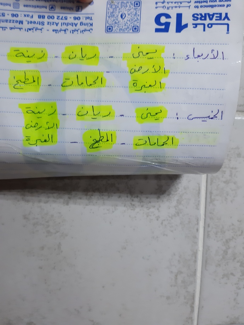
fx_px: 254
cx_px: 122
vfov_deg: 65.3
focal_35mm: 27
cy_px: 162
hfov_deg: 51.4
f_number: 1.7
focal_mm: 3.93
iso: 160
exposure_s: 1/50
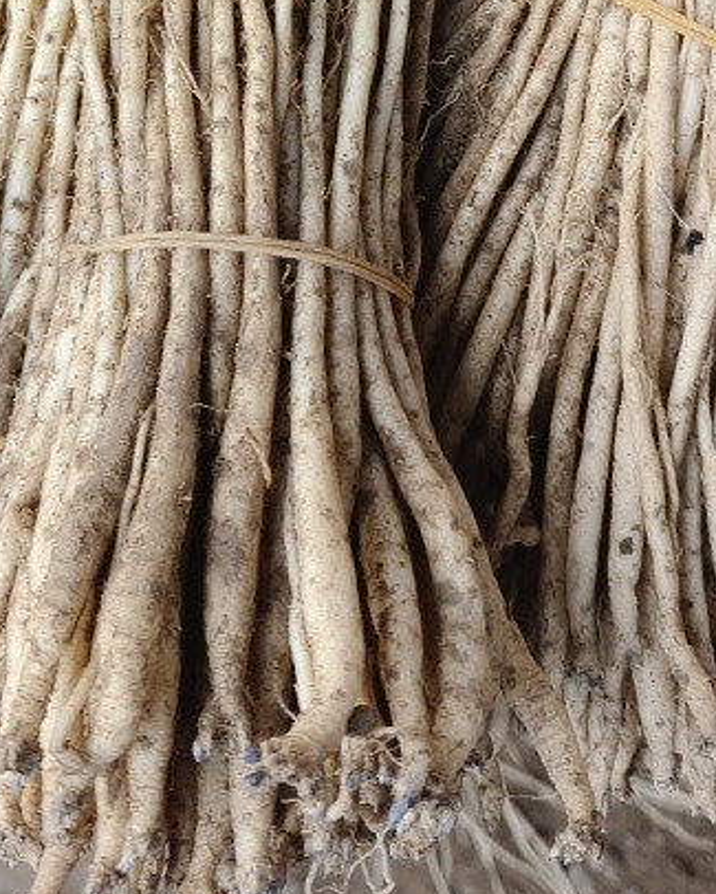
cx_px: 311
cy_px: -140
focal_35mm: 59
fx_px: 1562
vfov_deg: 28.4
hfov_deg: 25.8
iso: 250
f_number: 1.6
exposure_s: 1/200
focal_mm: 6.06
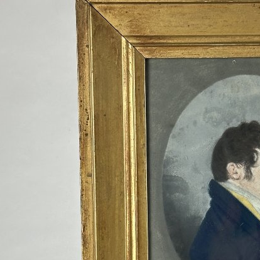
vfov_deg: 14.0
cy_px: 246
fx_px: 1045
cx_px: 238
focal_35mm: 123
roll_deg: +0.0
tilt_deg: -3.2
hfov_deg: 14.0
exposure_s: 1/100
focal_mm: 6.86
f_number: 1.78
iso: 125
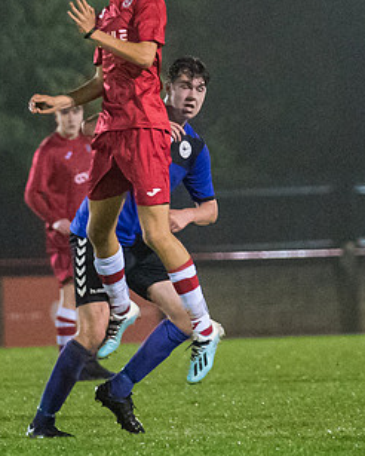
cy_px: 165
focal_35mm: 597
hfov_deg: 2.6
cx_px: 127
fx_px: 8053
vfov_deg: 3.2
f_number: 2.8
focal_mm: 164
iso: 6400
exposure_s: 1/1000
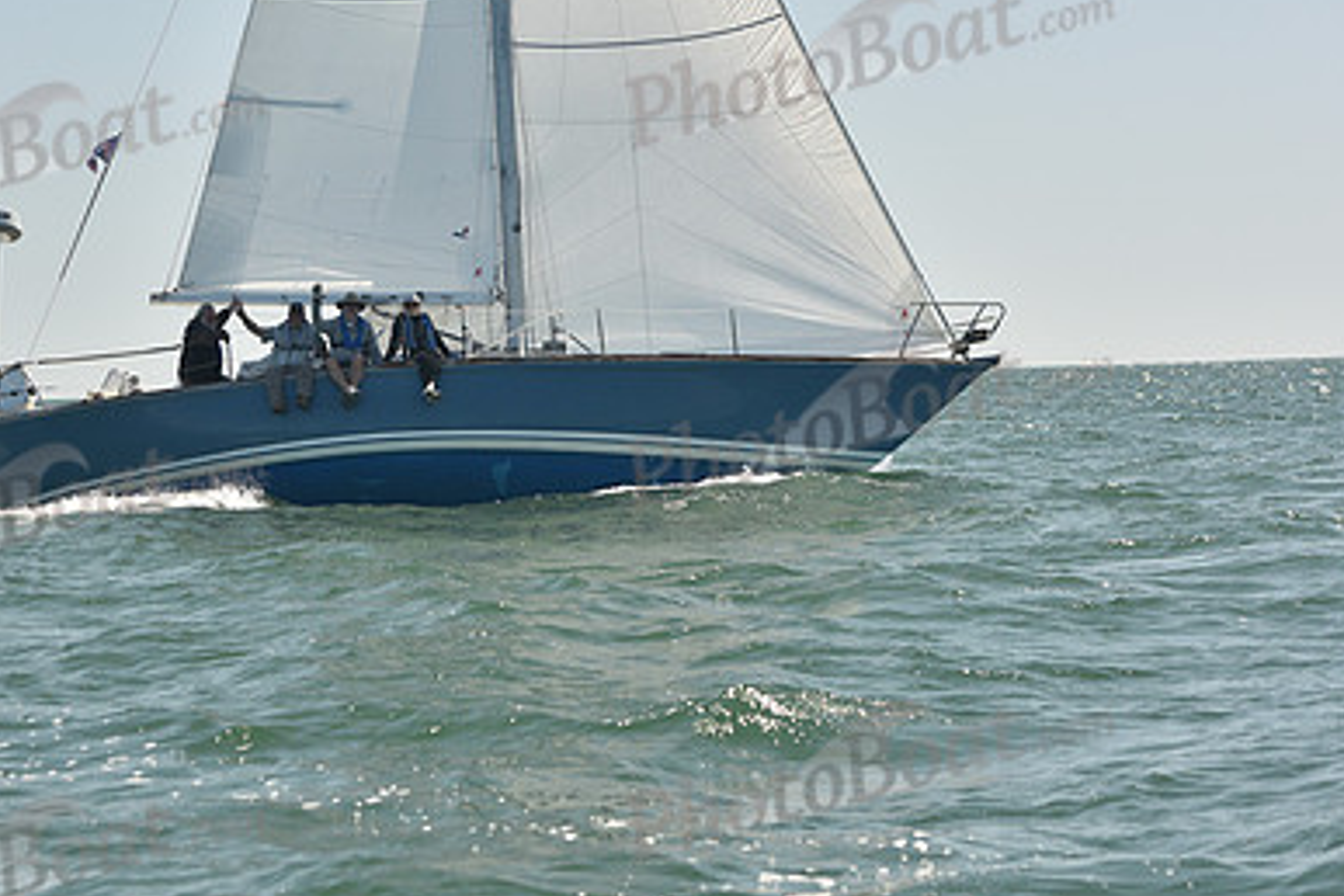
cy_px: 287
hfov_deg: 19.4
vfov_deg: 13.0
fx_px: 3920
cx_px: 448
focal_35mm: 105
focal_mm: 70
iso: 250
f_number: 5
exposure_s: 1/800
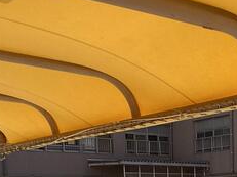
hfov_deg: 19.8
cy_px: 258
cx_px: 270
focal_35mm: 94
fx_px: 643
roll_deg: +1.4
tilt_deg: -6.3
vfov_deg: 14.7
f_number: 2.4
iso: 25
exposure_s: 1/1733
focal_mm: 3.3
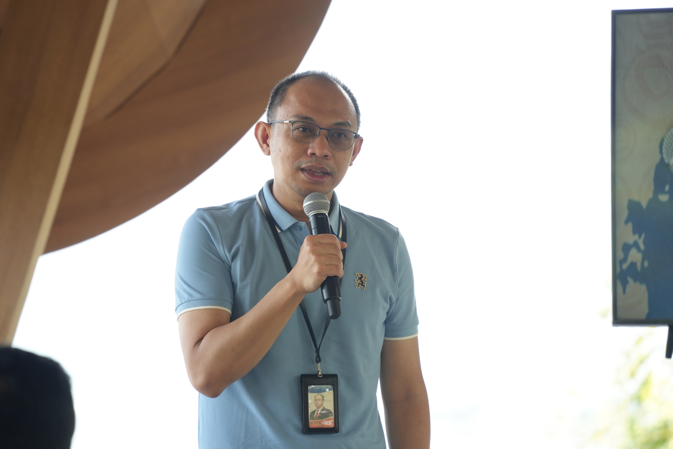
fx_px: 3739
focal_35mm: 200
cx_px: 336
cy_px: 224
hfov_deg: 10.3
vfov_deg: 6.9
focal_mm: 200
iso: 640
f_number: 5.6
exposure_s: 1/250
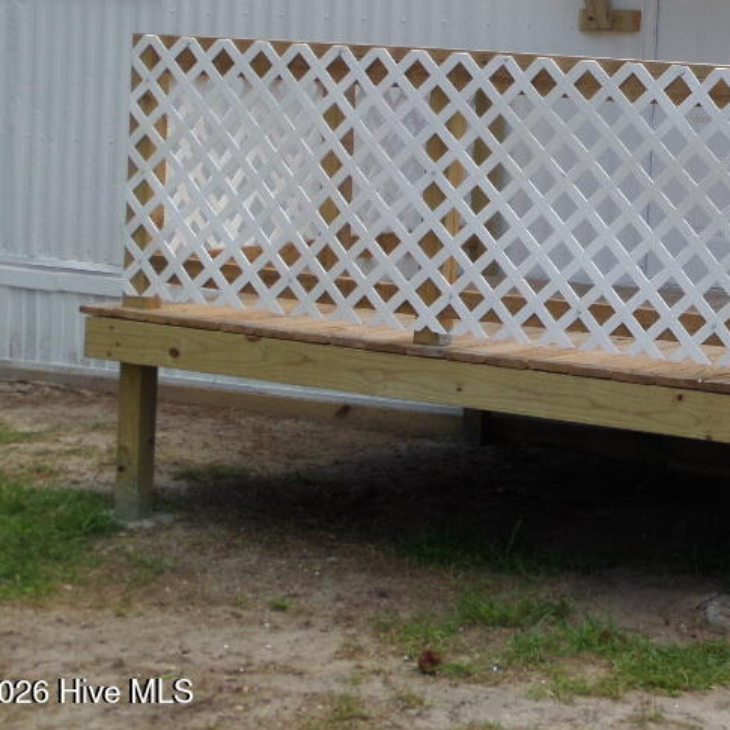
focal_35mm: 99
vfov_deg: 17.4
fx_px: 2362
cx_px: 718
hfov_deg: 17.2
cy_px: 166
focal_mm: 8.7
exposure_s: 1/350
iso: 100
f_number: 3.8
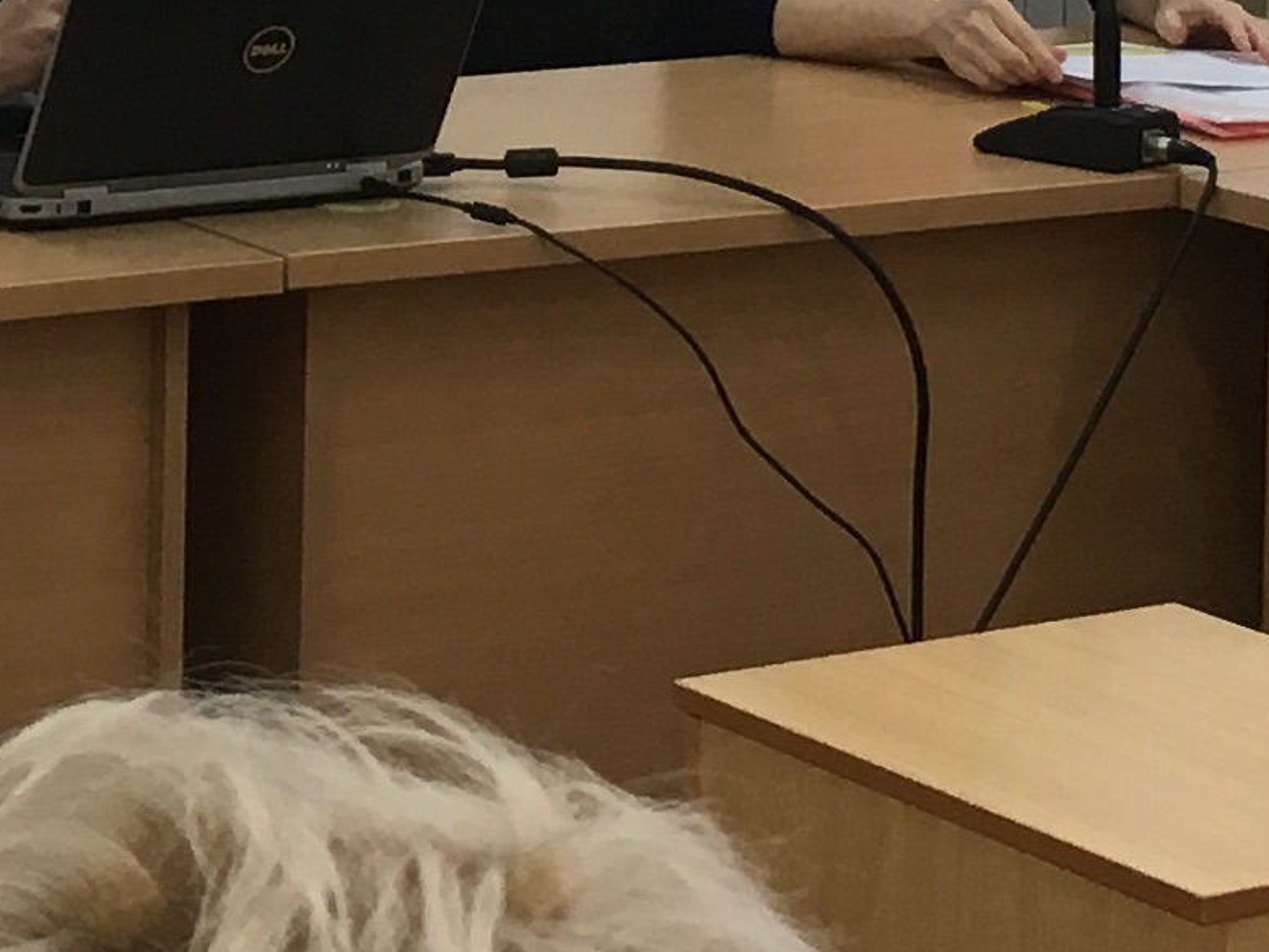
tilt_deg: -4.4
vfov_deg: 9.6
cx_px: -76
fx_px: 5499
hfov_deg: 13.0
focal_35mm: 150
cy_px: -514
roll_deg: -1.8
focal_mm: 4.15
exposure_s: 1/33
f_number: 2.2
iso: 25
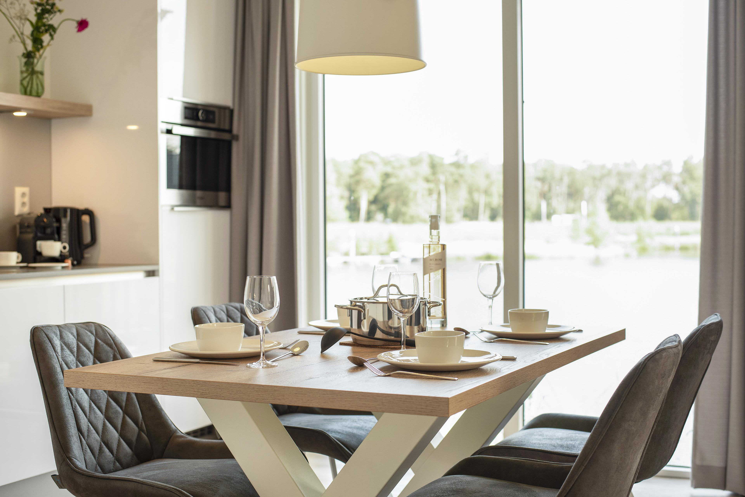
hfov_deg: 39.6
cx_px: 372
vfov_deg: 27.0
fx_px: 1035
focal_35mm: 50
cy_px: 248
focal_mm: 50
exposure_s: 1/200
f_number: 4
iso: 400
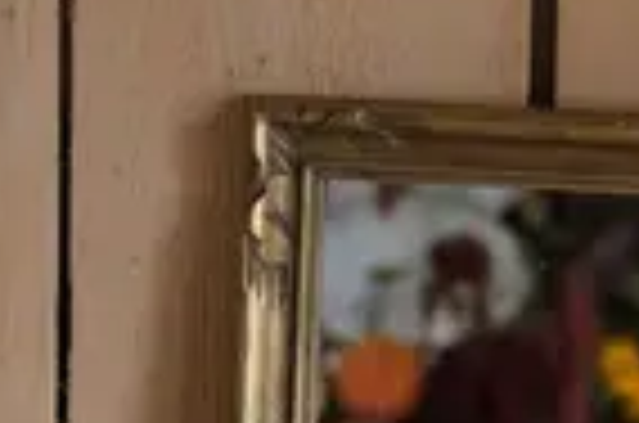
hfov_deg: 7.0
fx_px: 5242
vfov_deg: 4.6
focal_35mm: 296
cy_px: 322
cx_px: 81
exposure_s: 1/80
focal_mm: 56
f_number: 2.8
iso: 1600
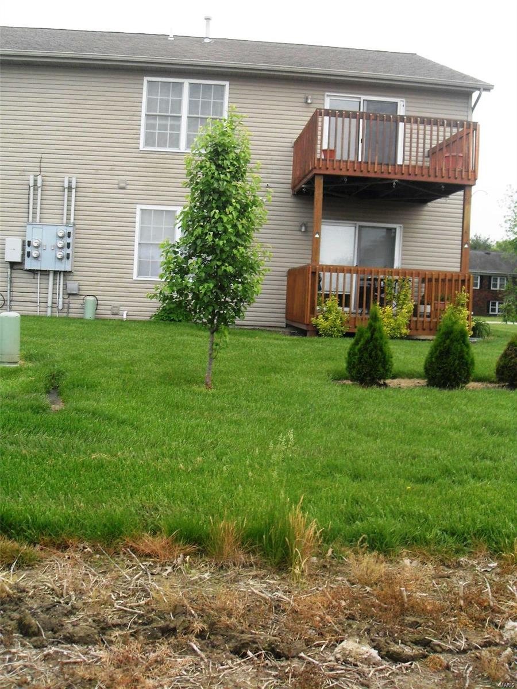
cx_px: 258
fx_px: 737
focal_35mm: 37
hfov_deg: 38.7
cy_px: 344
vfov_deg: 50.1
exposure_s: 1/45
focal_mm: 6.3
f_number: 8.9
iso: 80
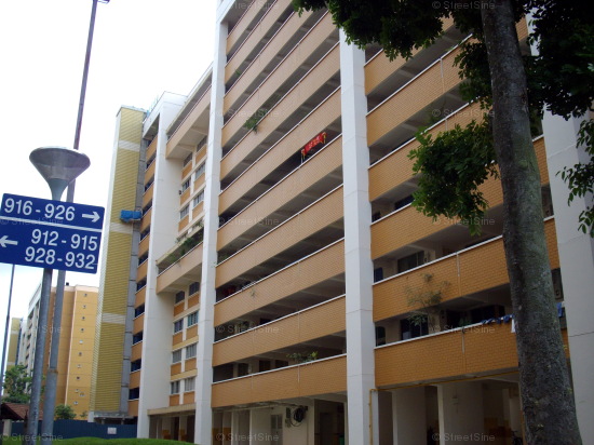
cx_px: 297
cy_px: 222
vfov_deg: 38.6
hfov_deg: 50.2
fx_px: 635
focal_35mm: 37
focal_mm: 6.2
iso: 124
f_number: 2.8
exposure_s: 1/125
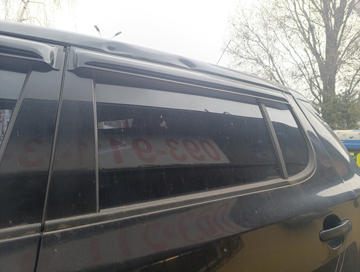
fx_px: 240
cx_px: 180
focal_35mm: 23
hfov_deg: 73.8
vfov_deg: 59.0
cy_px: 136
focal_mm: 6.14
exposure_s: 1/100
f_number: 1.6
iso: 250
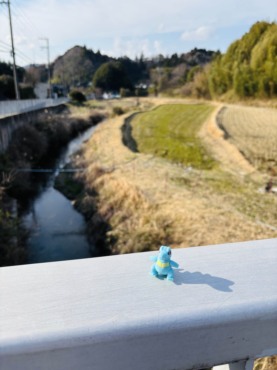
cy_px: 185
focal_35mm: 26
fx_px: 277
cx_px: 138
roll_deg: -0.6
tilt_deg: -19.6
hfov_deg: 53.1
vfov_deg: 67.3
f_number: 1.6
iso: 50
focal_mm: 5.96
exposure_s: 1/3205
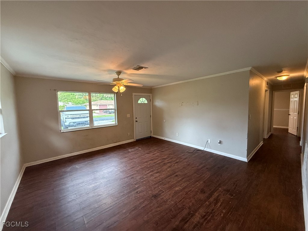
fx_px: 125
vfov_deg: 85.7
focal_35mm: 14
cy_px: 116
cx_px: 154
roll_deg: +1.8
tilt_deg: -4.3
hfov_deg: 102.1
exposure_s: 1/120
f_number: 2.2
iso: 640
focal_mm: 2.22
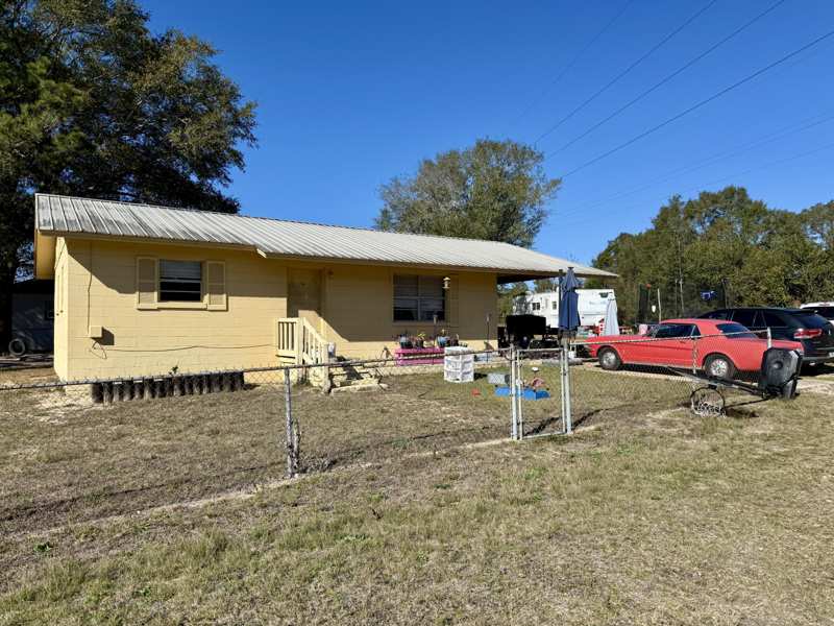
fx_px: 578
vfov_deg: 56.8
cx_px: 417
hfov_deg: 71.6
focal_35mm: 24
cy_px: 313
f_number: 1.78
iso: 80
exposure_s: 1/5319
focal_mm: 6.76
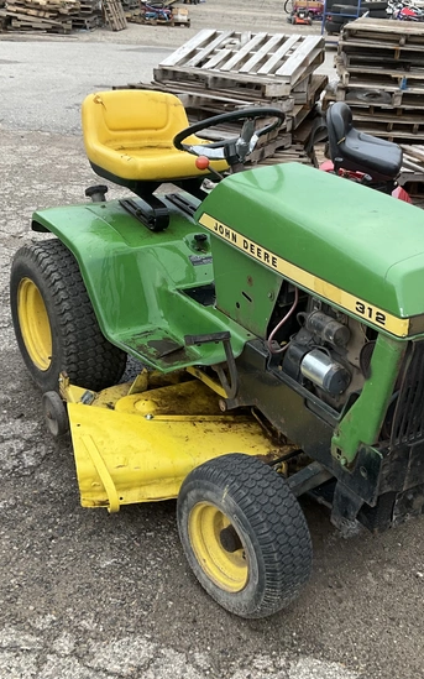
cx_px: 248
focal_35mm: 42
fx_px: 777
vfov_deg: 47.2
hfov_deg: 30.5
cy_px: 333
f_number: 1.8
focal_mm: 3
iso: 32
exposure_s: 1/122
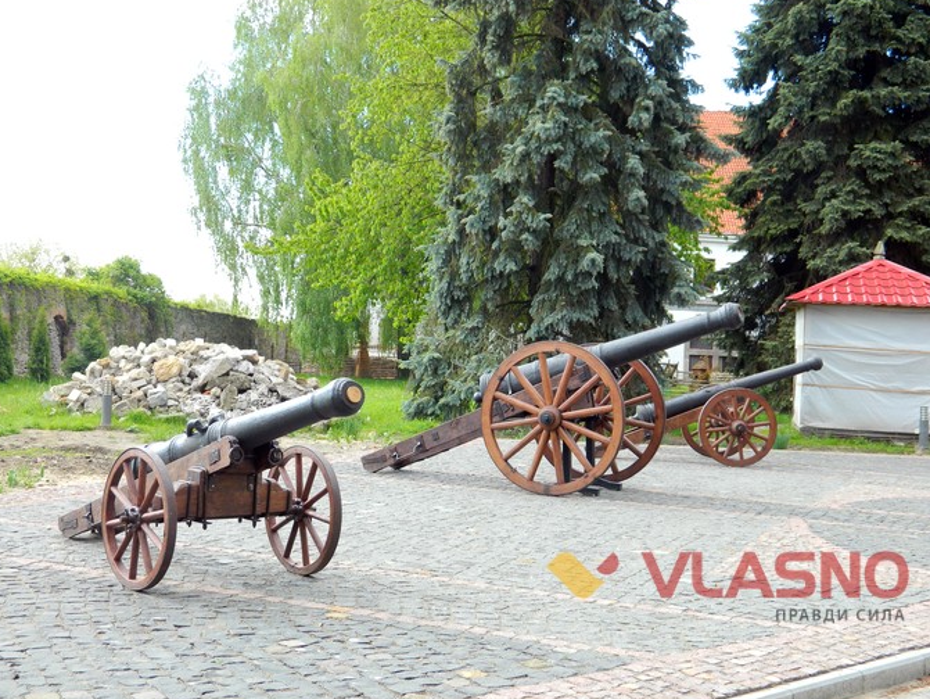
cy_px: 346
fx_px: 1317
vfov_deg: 29.7
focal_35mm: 49
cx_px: 463
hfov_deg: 38.9
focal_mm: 8.4
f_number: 3.6
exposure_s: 1/125
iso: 80
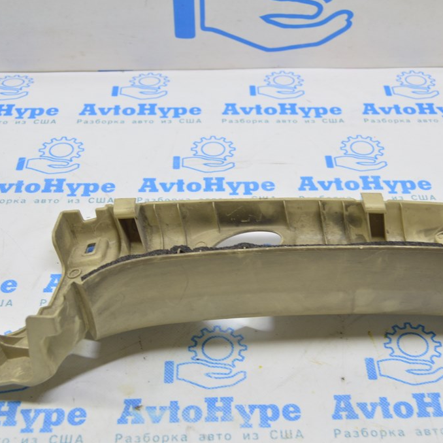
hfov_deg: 34.0
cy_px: 221
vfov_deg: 34.0
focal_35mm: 50
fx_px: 724
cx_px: 242
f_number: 5.6
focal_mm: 26
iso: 400
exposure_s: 1/20
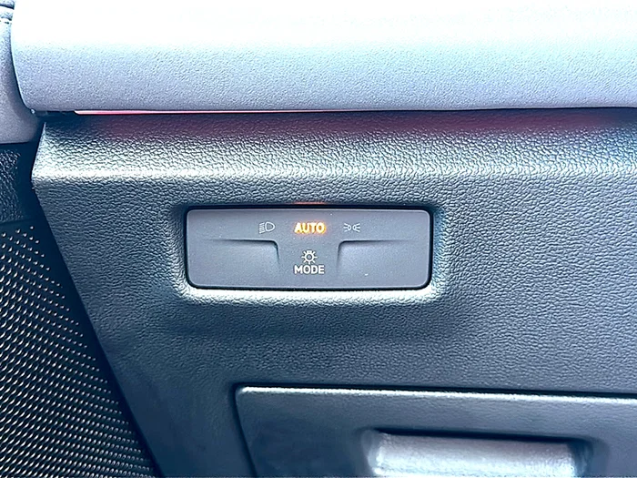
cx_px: 318
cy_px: 239
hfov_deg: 47.9
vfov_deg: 36.8
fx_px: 718
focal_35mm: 39
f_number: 1.78
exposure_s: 1/40
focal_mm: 6.86
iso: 250
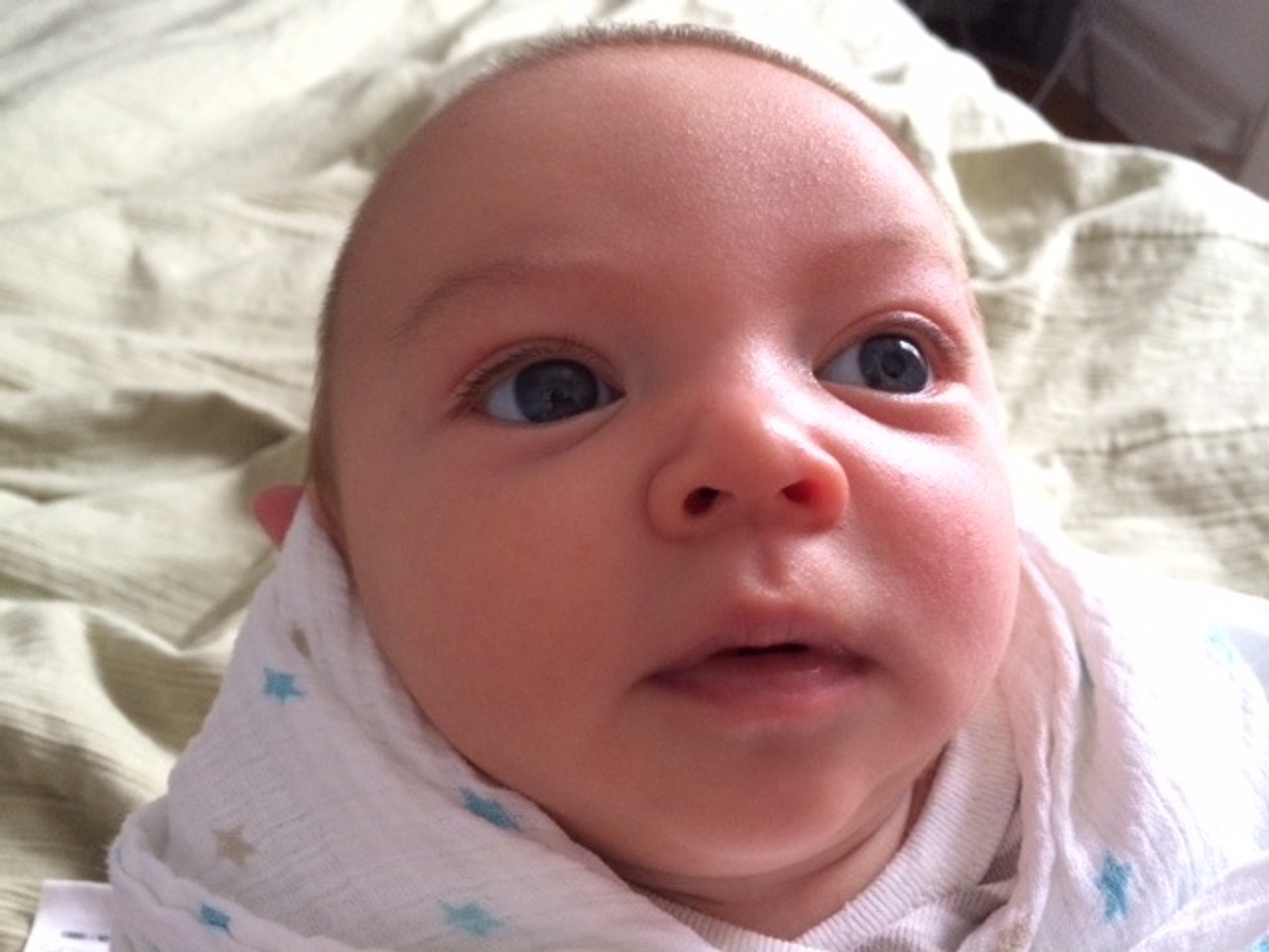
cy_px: 476
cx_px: 634
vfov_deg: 46.8
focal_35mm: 30
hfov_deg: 60.0
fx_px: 1100
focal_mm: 4.12
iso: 320
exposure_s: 1/30
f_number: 2.2
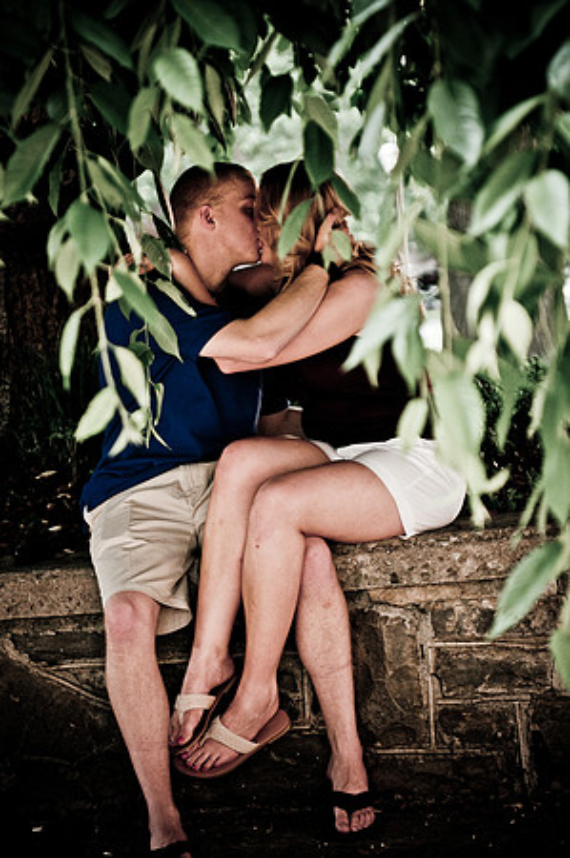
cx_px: 285
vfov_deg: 19.5
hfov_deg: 13.0
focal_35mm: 105
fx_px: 2499
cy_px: 429
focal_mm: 70
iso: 200
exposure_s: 1/250
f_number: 2.8
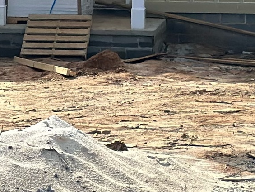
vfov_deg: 5.7
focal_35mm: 261
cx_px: -160
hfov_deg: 7.4
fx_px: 1923
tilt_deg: -3.6
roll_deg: -0.6
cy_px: -48
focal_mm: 6.86
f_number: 1.78
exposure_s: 1/3058
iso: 100
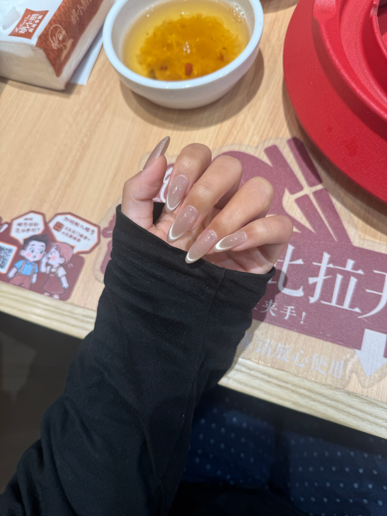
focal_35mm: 24
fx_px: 358
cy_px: 258
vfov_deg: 71.6
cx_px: 194
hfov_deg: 56.8
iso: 50
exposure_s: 1/121
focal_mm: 6.76
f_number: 1.78
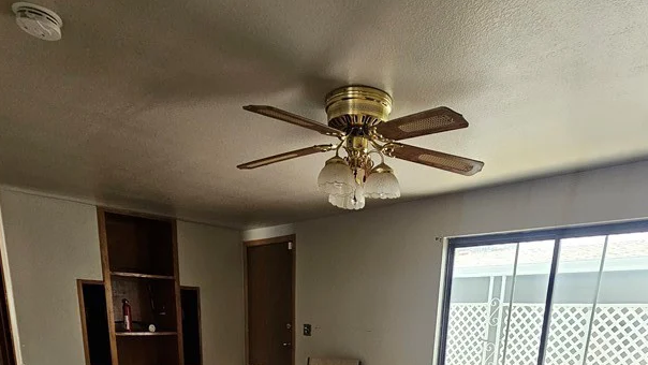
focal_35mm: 24
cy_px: 427
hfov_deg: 76.2
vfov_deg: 37.4
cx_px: 348
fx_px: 412
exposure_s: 1/60
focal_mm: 2.2
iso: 200
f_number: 2.2
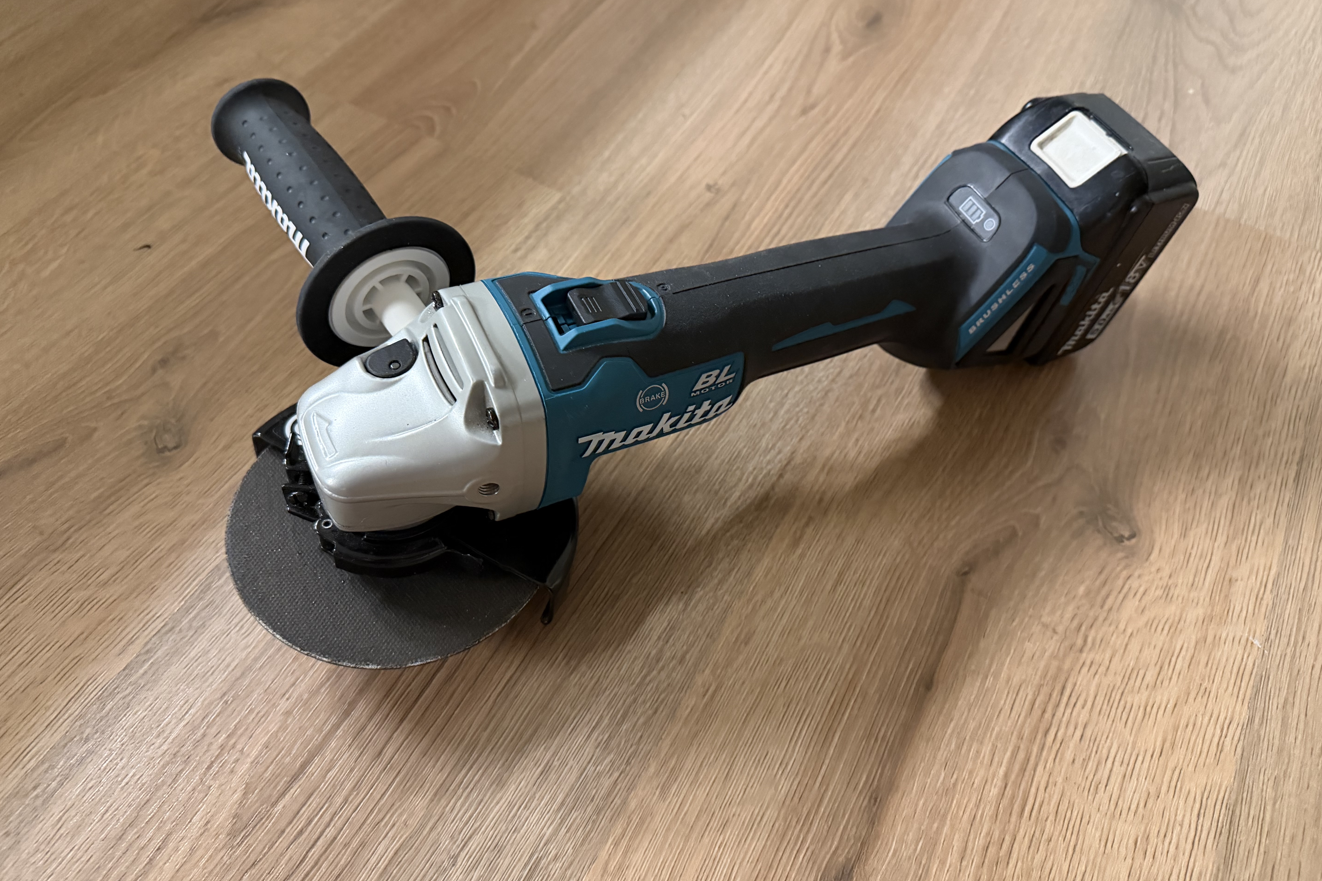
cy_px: 412
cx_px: 660
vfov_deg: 51.2
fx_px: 918
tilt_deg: -54.6
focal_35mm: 25
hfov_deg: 71.5
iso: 800
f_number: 1.78
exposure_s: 1/33
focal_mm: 6.76
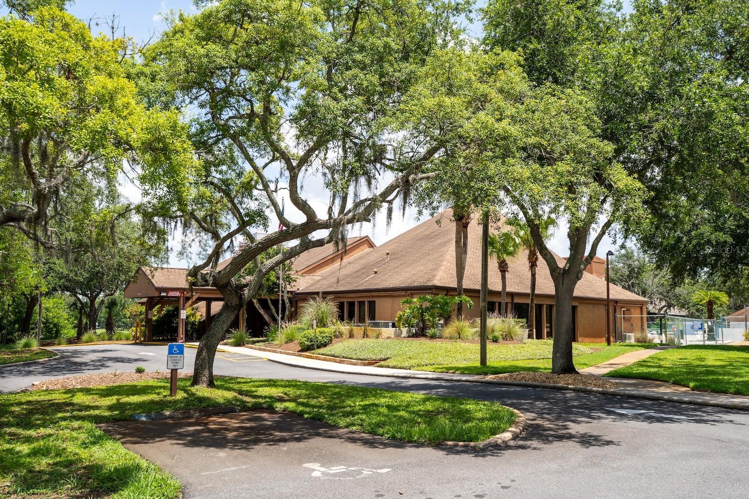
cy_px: 250
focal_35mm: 35
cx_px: 374
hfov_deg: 54.4
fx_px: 728
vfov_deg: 37.9
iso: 100
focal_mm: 35
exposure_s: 1/125
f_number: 9
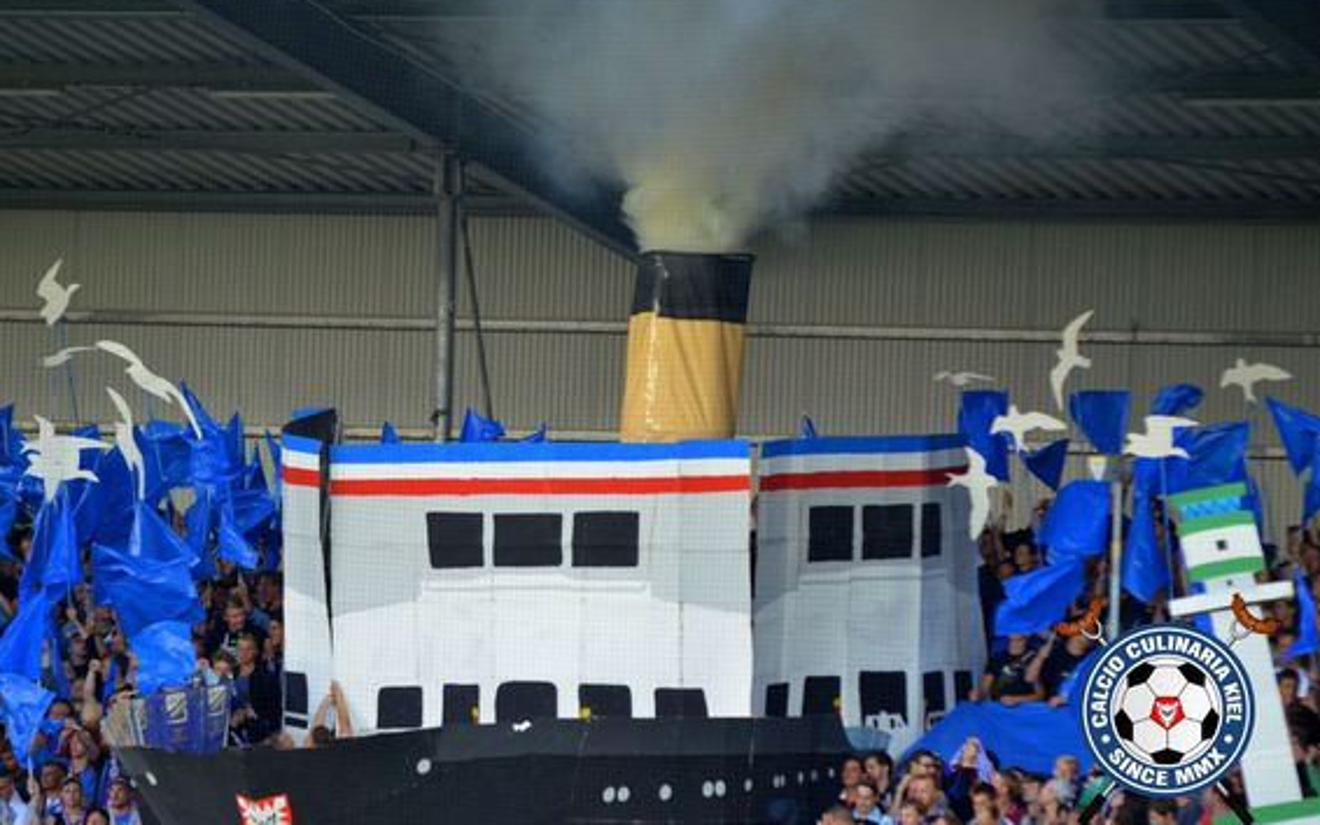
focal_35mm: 261
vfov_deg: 5.0
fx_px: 9391
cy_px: 407
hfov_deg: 8.0
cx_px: 658
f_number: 2.8
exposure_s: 1/500
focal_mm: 170
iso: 1000
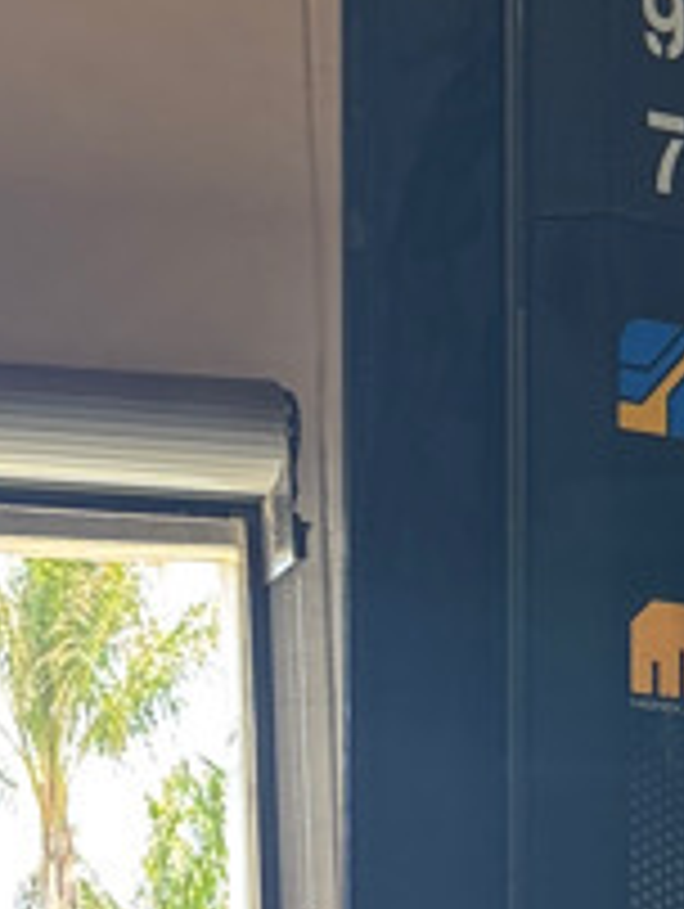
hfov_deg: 10.7
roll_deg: +1.0
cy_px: 1125
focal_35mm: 139
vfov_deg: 13.7
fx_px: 3654
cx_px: 180
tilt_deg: +5.0
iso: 100
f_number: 1.6
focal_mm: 5.96
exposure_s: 1/120
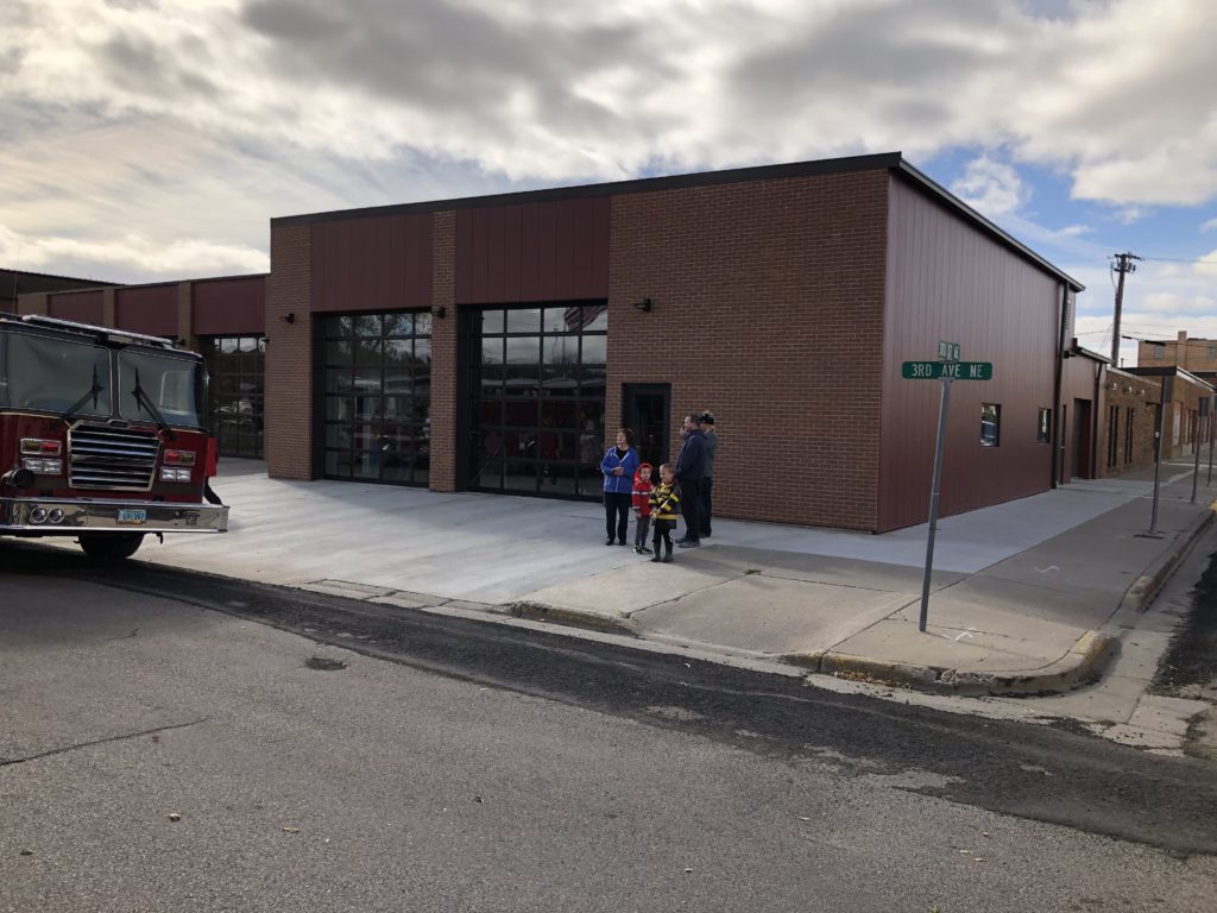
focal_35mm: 28
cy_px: 456
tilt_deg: -0.5
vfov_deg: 49.7
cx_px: 608
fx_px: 984
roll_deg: +0.7
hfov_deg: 63.4
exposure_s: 1/2114
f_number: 1.8
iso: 20
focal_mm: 3.99
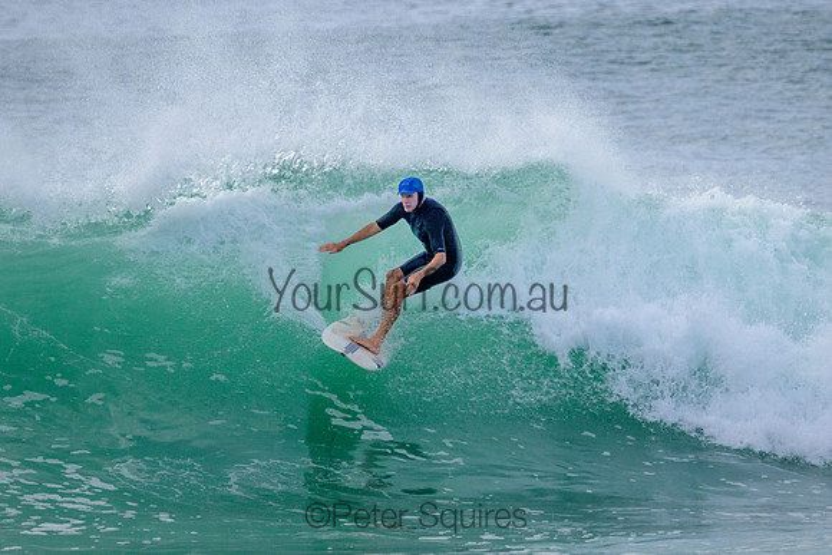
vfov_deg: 1.5
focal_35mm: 940
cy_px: 229
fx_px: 21717
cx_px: 406
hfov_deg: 2.2
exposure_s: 1/2000
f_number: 11
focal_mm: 800
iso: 1250
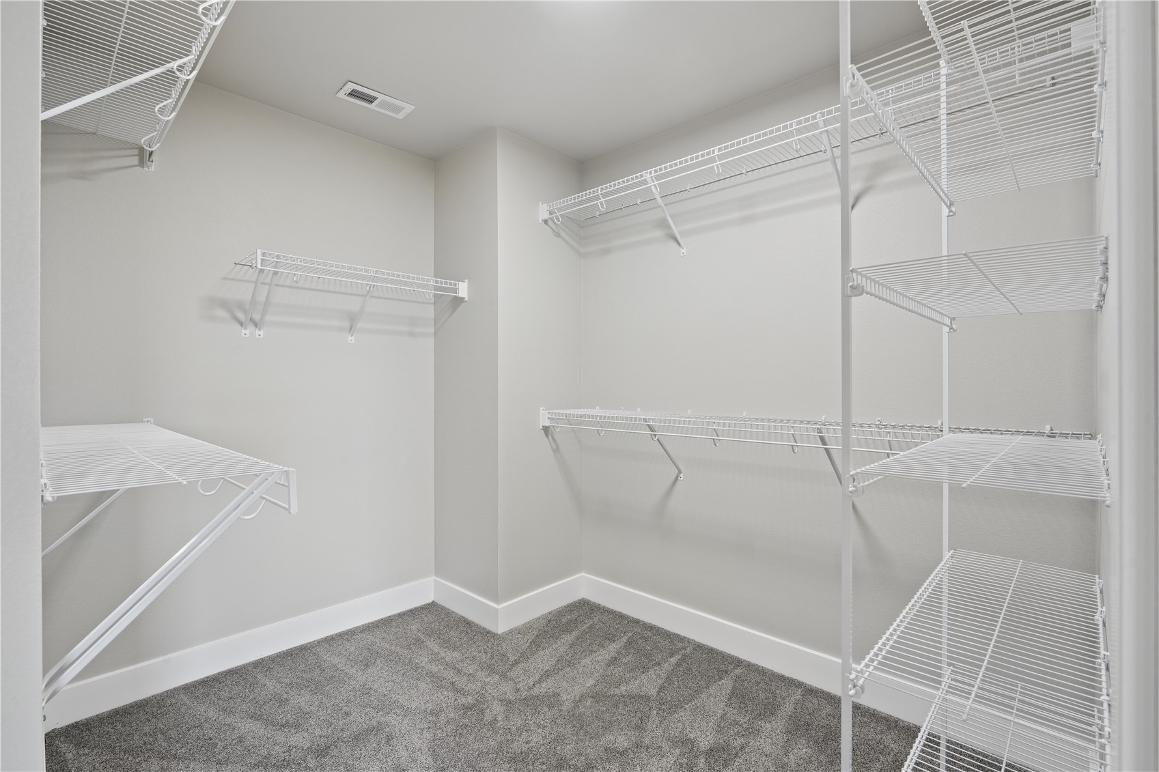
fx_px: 547
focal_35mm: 17
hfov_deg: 93.3
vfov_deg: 70.4
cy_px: 386
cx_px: 580
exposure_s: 1/8
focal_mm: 17
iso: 400
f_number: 9
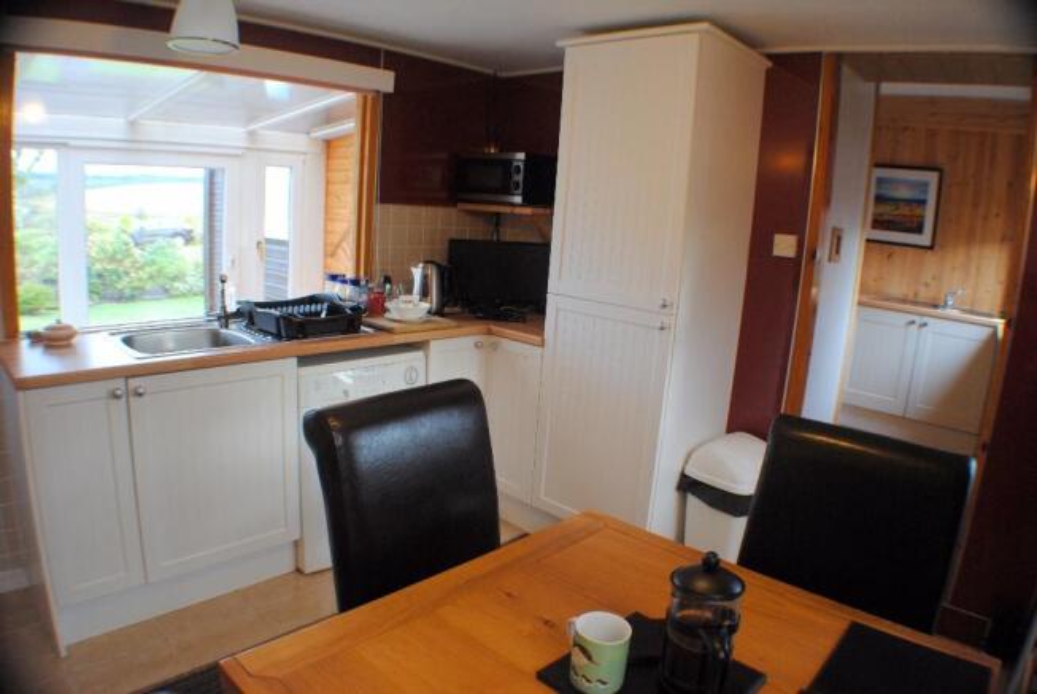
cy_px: 347
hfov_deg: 61.9
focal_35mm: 30
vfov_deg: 43.7
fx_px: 865
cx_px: 518
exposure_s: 1/25
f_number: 3.8
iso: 400
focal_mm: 20
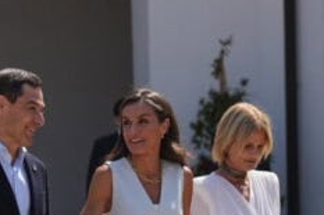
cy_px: 244
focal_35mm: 308
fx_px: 2770
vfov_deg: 4.4
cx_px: 88
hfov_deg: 6.7
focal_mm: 70
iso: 320
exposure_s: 1/6400
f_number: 2.8
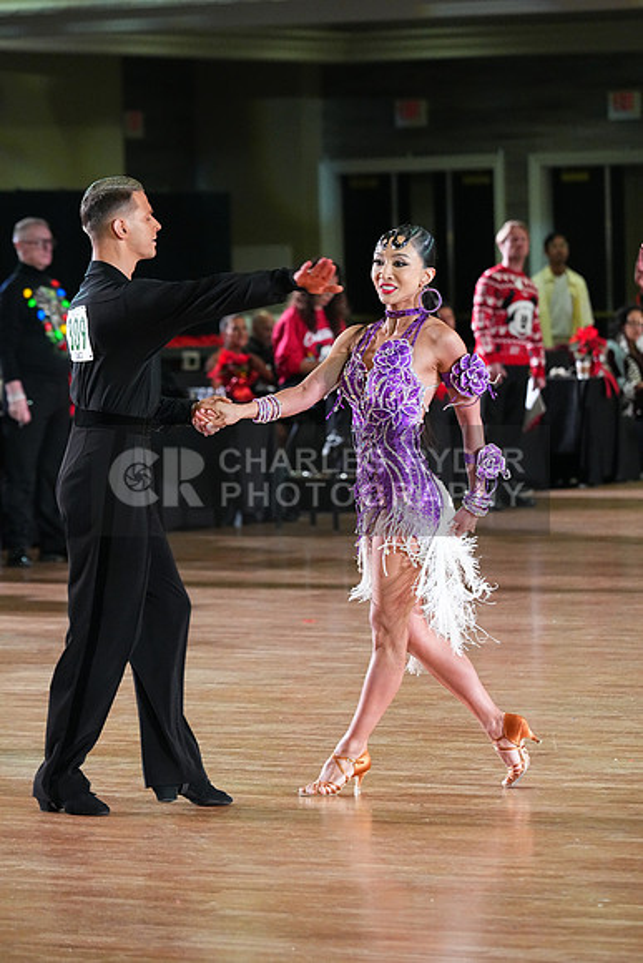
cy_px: 482
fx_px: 4712
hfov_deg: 7.8
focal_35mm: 176
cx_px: 322
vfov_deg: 11.7
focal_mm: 176
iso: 8000
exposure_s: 1/400
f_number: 5
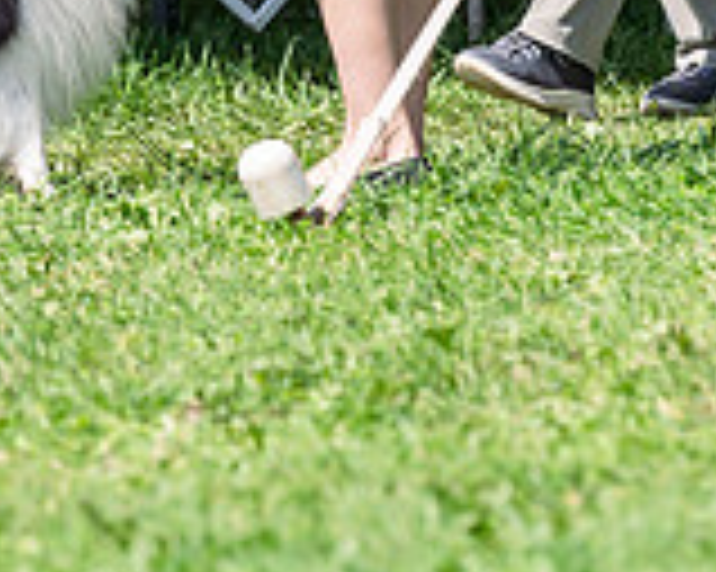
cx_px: -137
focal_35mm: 727
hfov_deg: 2.7
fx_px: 15396
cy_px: -428
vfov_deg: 2.1
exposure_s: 1/1000
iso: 100
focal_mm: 182
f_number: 4.5
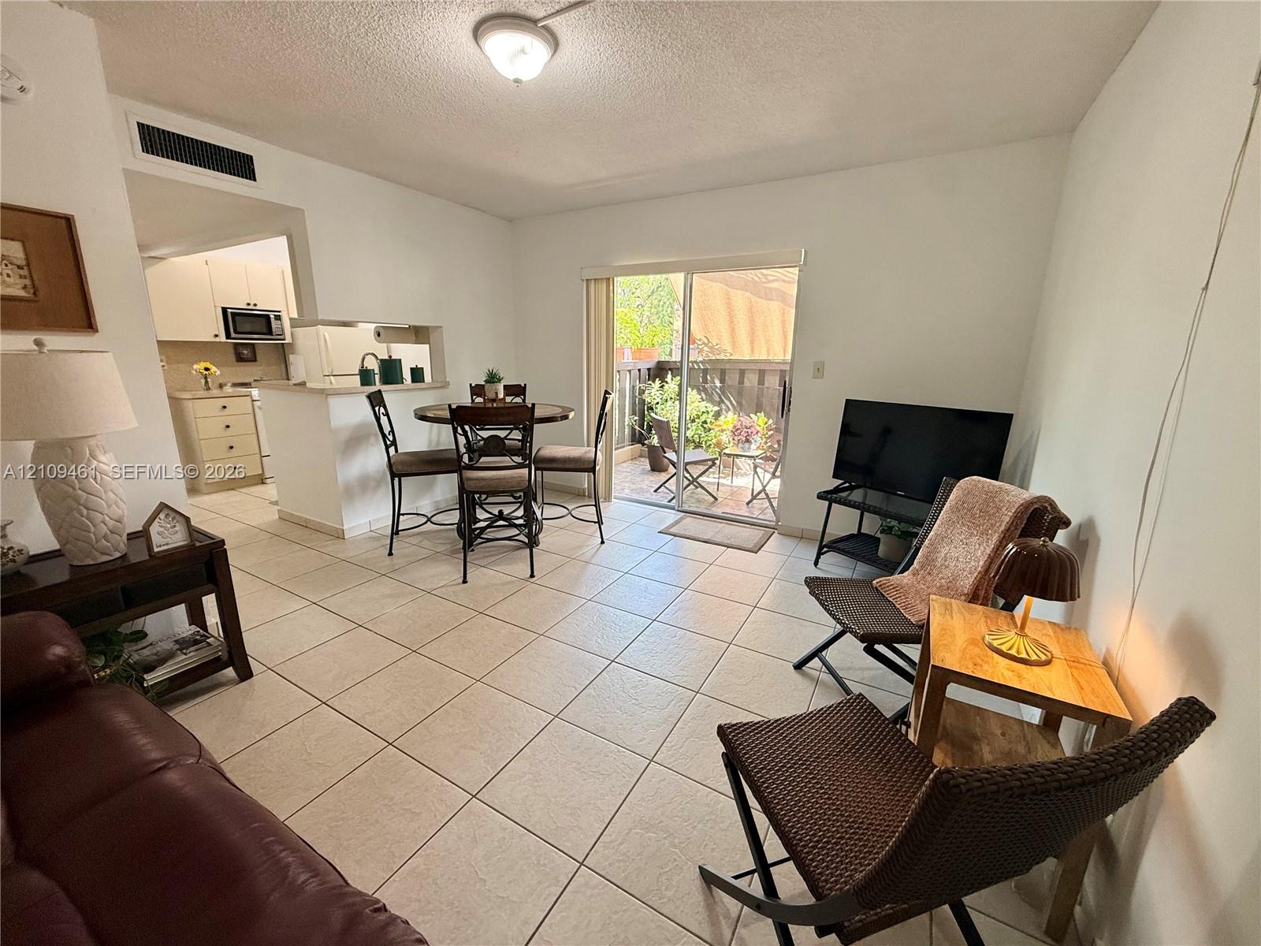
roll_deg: -0.9
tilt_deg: -12.9
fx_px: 510
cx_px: 630
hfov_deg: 102.1
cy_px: 473
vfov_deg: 85.7
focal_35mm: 14
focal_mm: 2.22
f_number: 2.2
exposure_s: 1/120
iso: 160
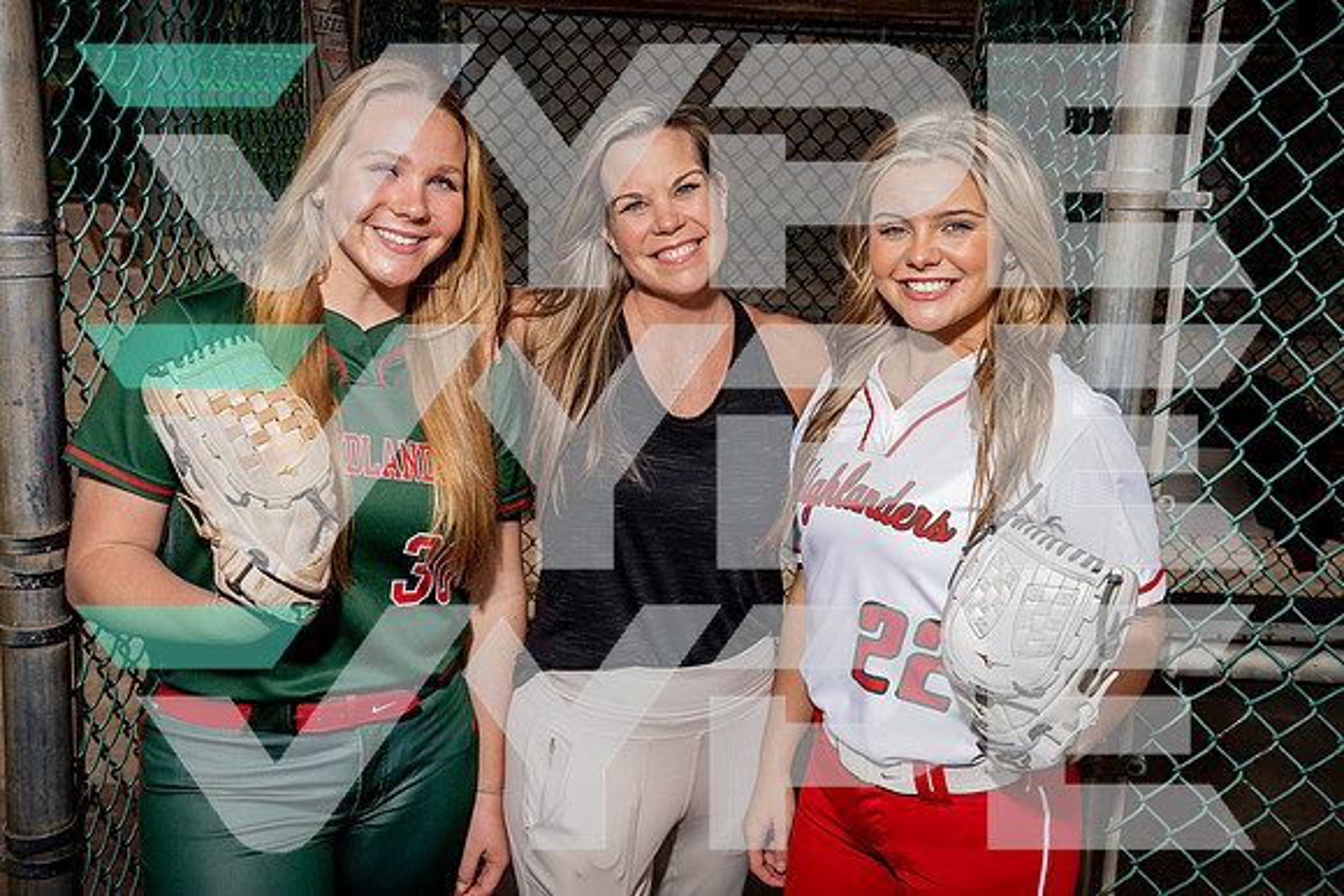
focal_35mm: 43
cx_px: 672
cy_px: 448
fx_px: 1606
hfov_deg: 45.4
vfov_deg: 31.2
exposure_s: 1/250
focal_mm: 43
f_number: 8
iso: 100
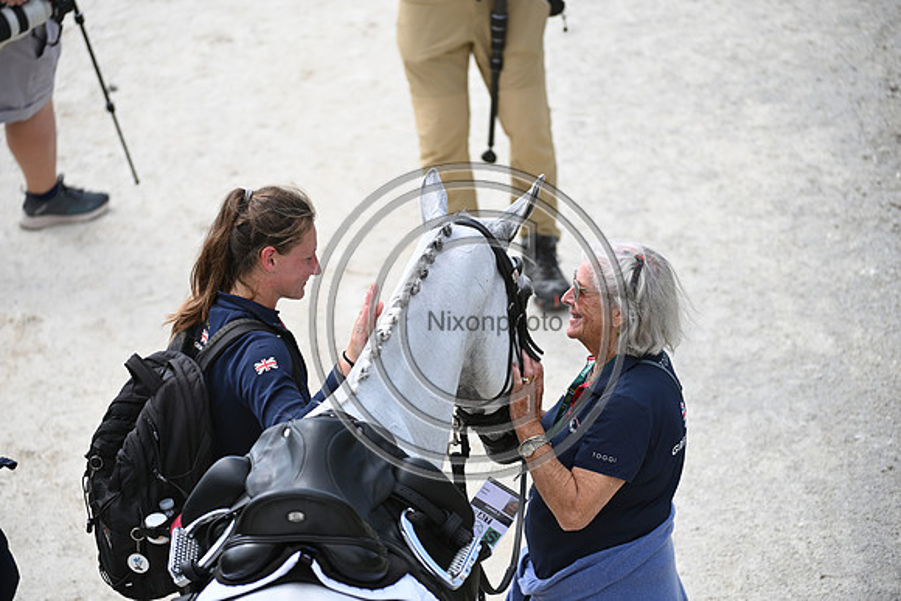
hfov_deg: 9.8
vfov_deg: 6.5
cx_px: 450
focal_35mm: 210
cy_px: 300
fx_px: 5257
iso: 450
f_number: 4.5
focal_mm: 210
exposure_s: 1/1600
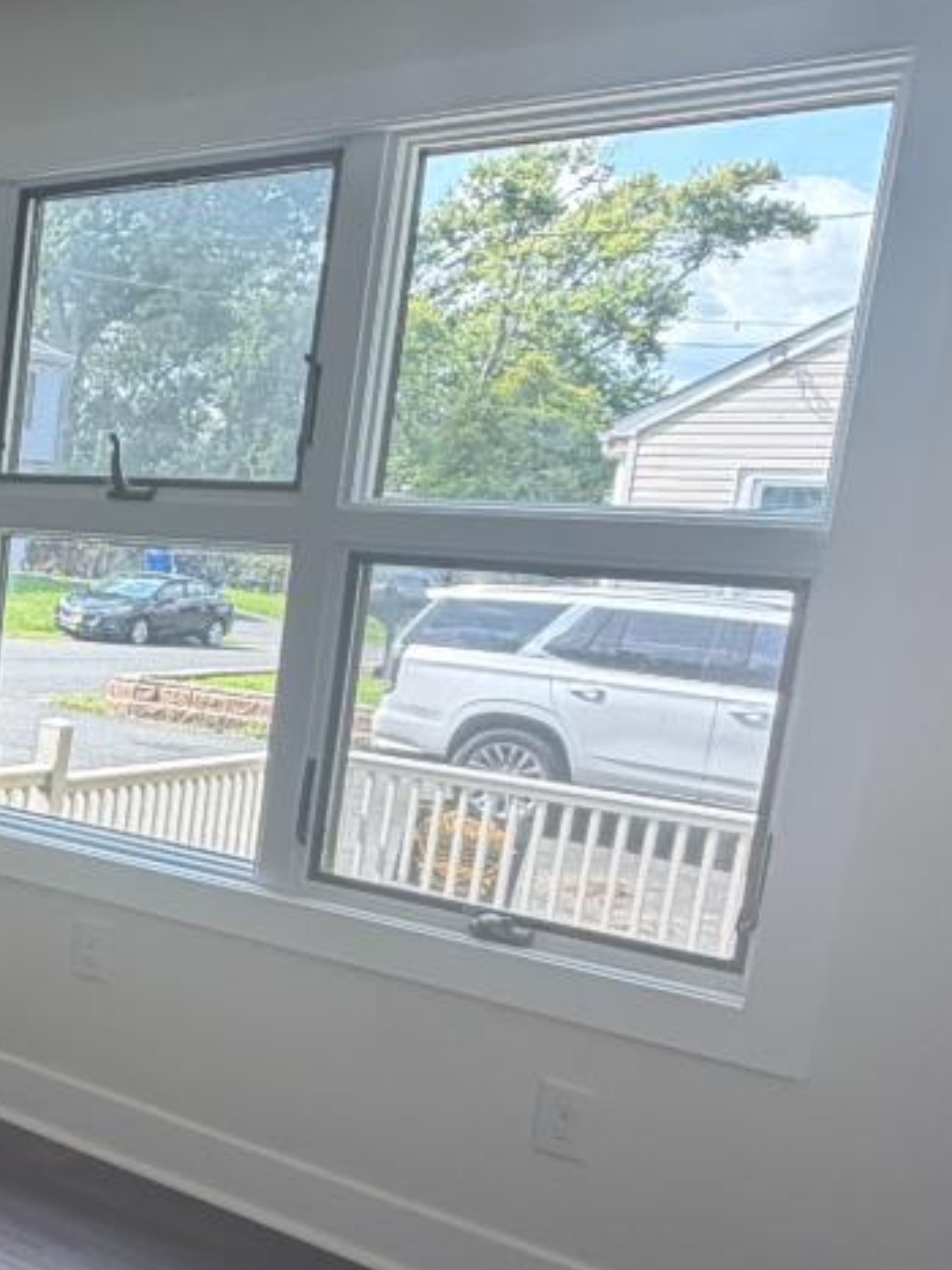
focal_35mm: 45
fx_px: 1651
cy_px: 752
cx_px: -435
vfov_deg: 41.9
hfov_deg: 25.3
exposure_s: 1/121
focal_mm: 2.22
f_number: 2.2
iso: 100
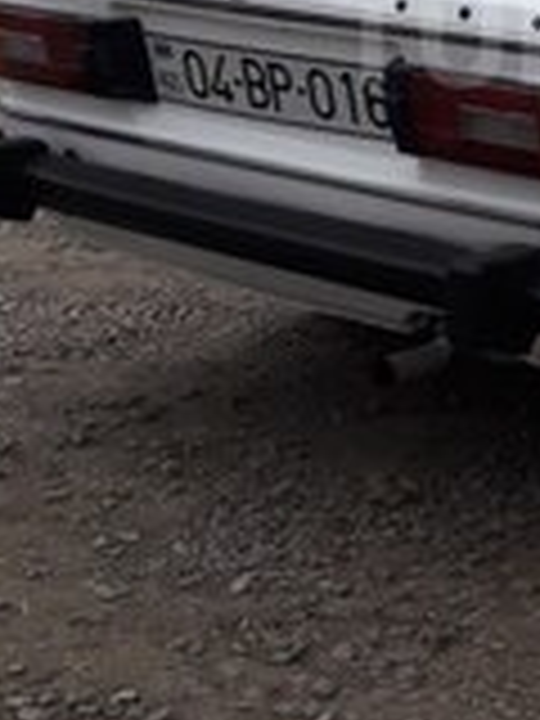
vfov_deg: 21.8
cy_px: 36
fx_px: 1810
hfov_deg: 16.2
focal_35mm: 87
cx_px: 680
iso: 64
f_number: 1.9
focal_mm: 3.7
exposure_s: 1/100
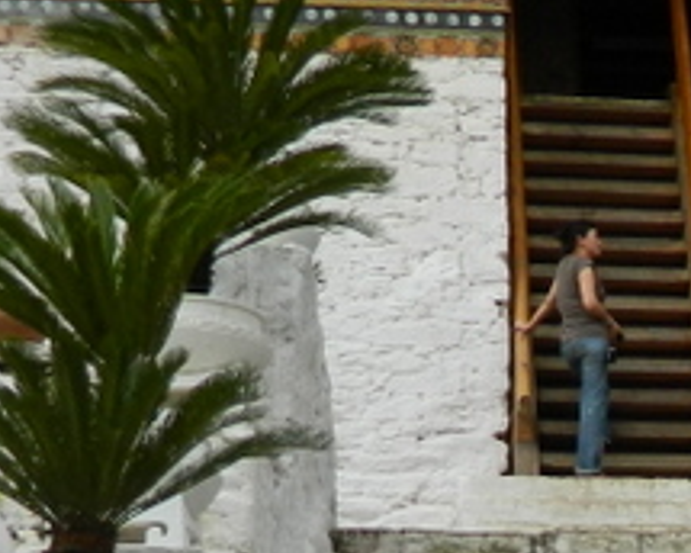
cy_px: 1119
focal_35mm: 159
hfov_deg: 11.8
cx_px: 884
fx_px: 3252
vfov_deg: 9.1
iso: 80
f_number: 3.3
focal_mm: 6.2
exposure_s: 1/200
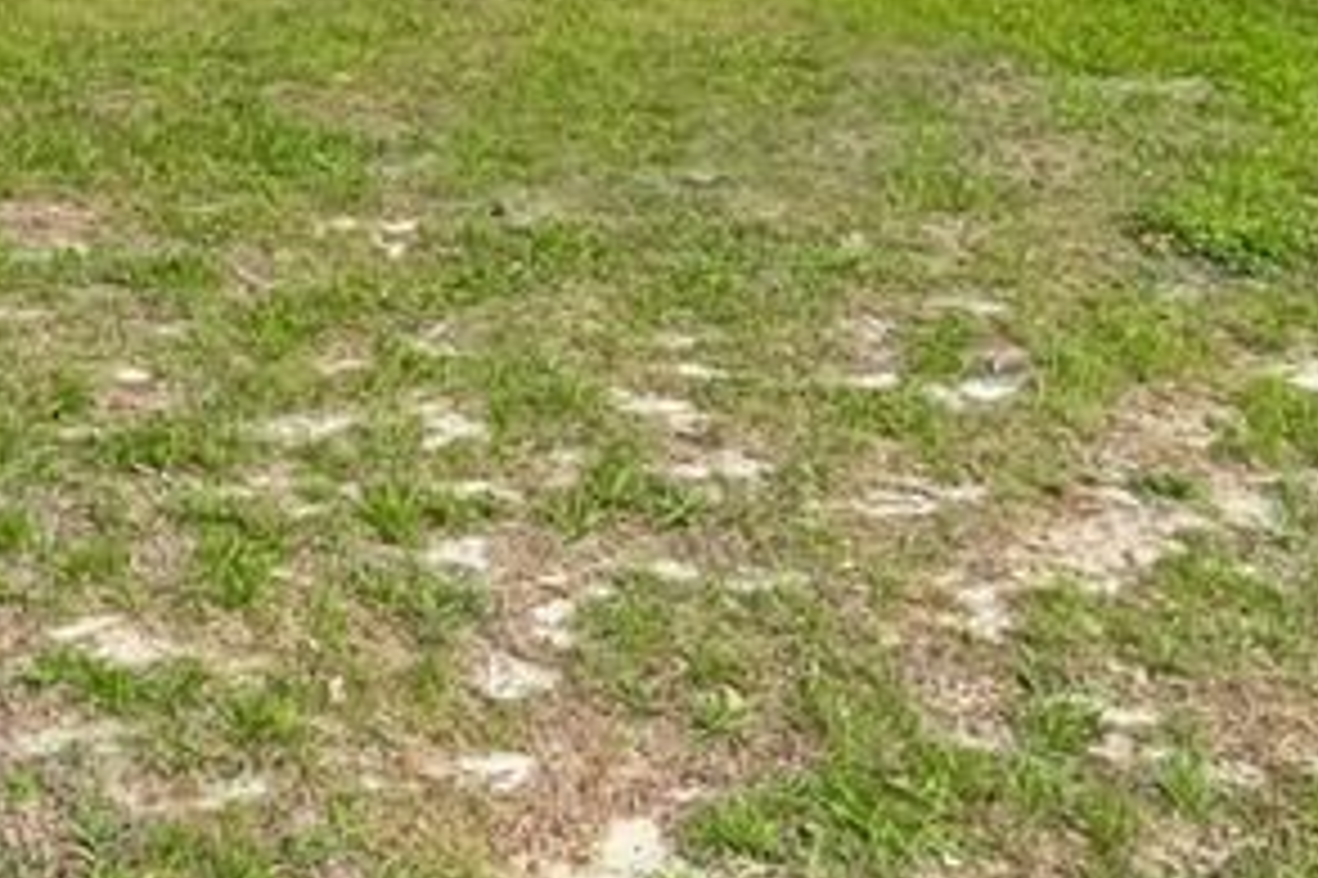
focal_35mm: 63
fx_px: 2305
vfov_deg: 19.9
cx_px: 562
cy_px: -234
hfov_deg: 31.9
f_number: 9
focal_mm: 12
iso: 250
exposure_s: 1/100
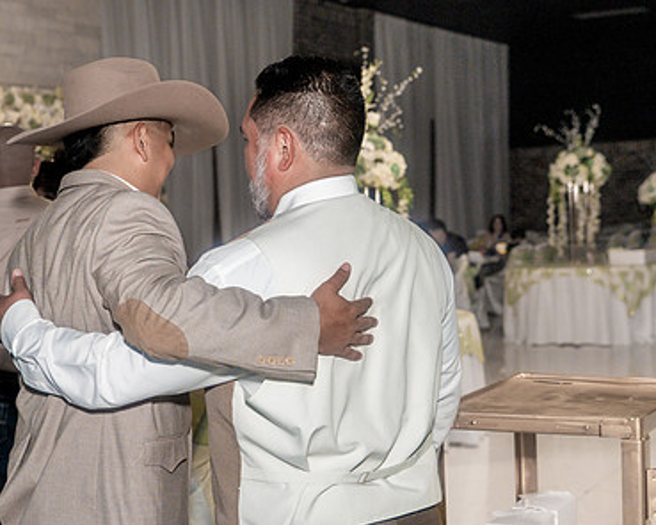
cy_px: 328
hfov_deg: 28.9
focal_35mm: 65
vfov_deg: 23.4
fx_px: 1262
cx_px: 215
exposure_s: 1/250
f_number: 4
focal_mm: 44
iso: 2000
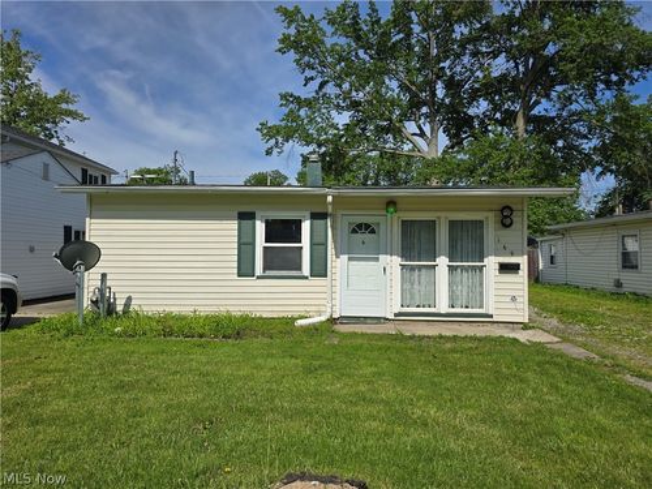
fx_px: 433
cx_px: 326
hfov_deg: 73.9
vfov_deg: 58.9
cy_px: 244
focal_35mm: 23
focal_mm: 6.3
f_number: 1.7
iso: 12
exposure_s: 1/1686
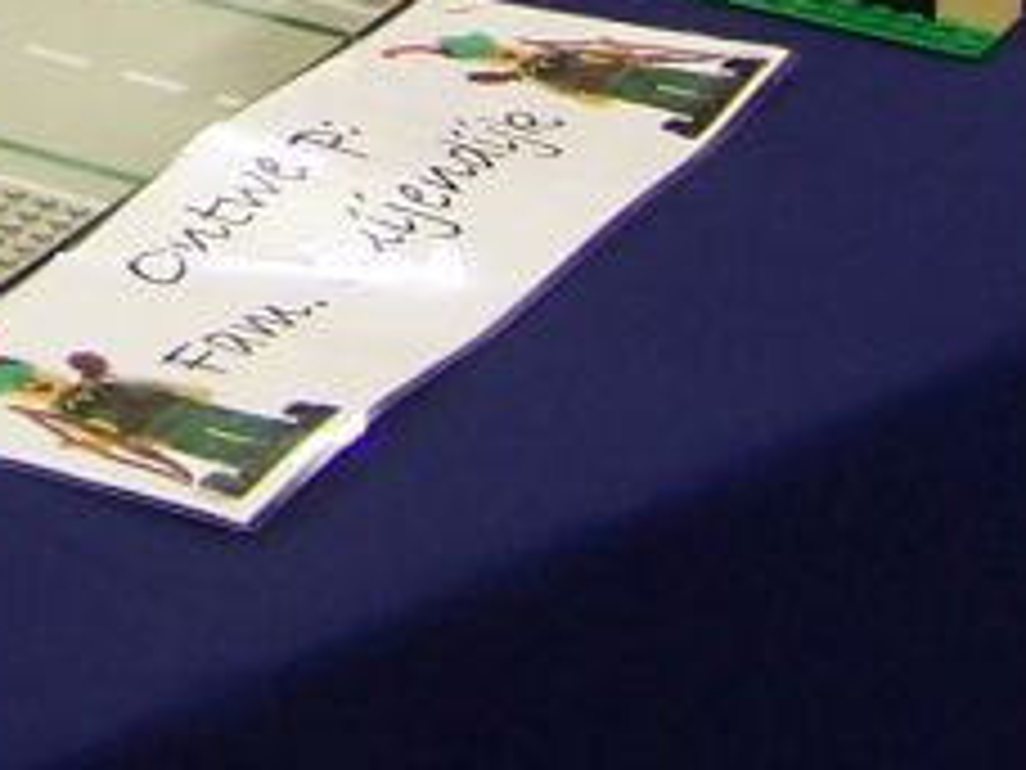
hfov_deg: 10.8
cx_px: -855
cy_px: -815
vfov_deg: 8.2
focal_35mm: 171
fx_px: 5068
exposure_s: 1/2
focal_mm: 6.3
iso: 80
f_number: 2.8
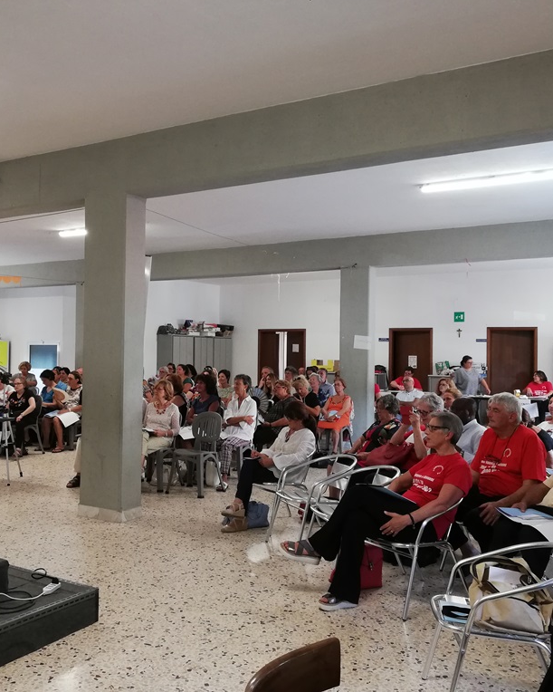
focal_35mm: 34
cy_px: 345
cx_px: 226
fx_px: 696
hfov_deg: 43.2
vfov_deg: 52.8
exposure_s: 1/33.3
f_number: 2.2
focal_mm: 3.81
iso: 200
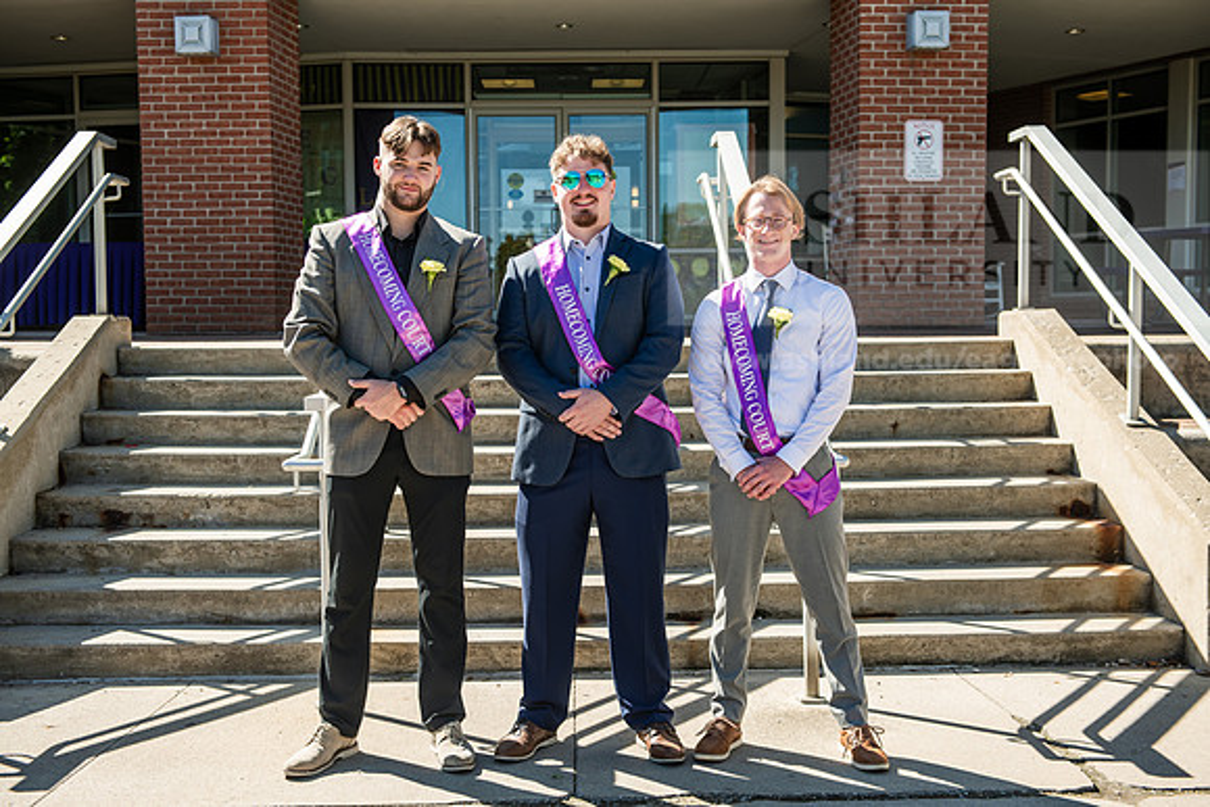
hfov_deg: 41.1
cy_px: 404
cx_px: 605
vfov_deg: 28.1
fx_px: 1614
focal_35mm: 48
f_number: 4
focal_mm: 48
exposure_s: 1/500
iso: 160
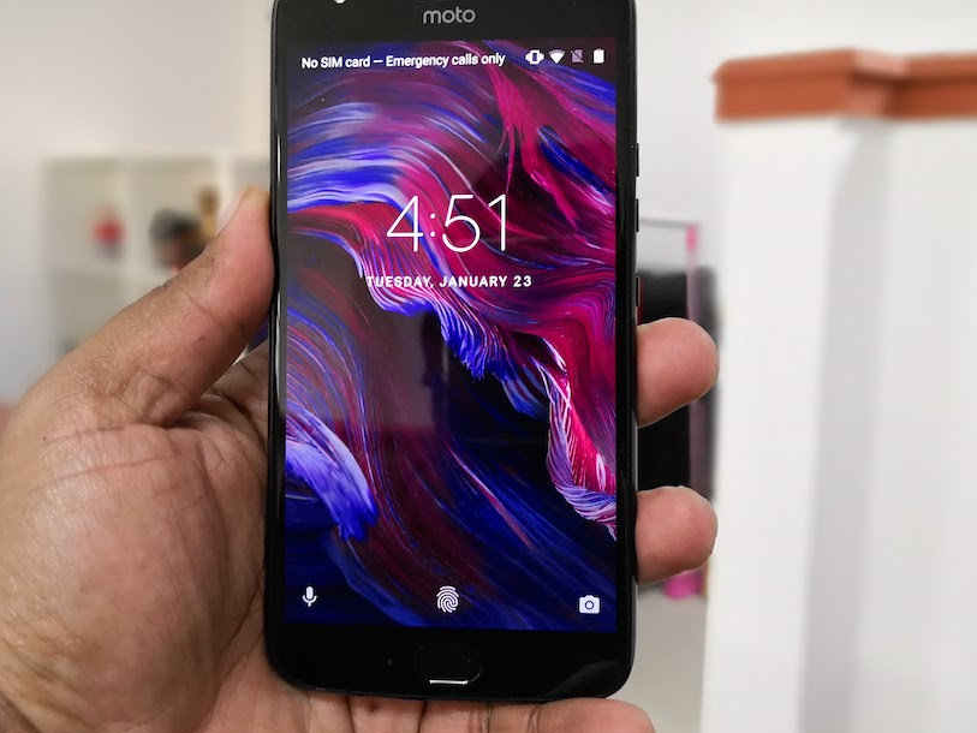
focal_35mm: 34
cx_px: 422
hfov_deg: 53.8
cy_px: 326
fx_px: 960
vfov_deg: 41.7
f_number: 4
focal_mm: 3.95
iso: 200
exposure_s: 1/33.3
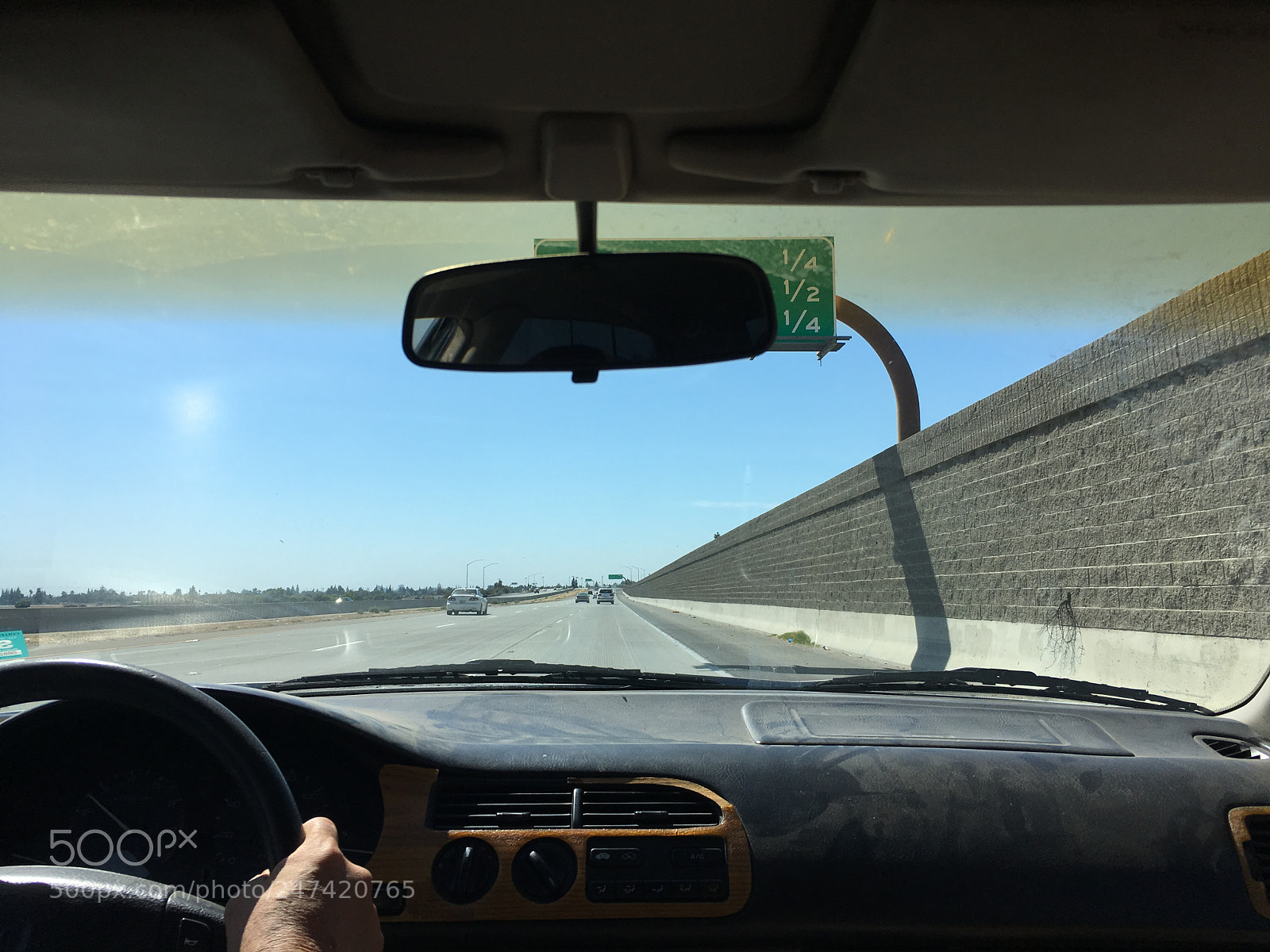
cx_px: 635
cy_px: 476
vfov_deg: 48.2
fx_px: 1064
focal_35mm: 29
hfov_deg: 61.7
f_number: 2.2
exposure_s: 1/1876
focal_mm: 4.15
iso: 25
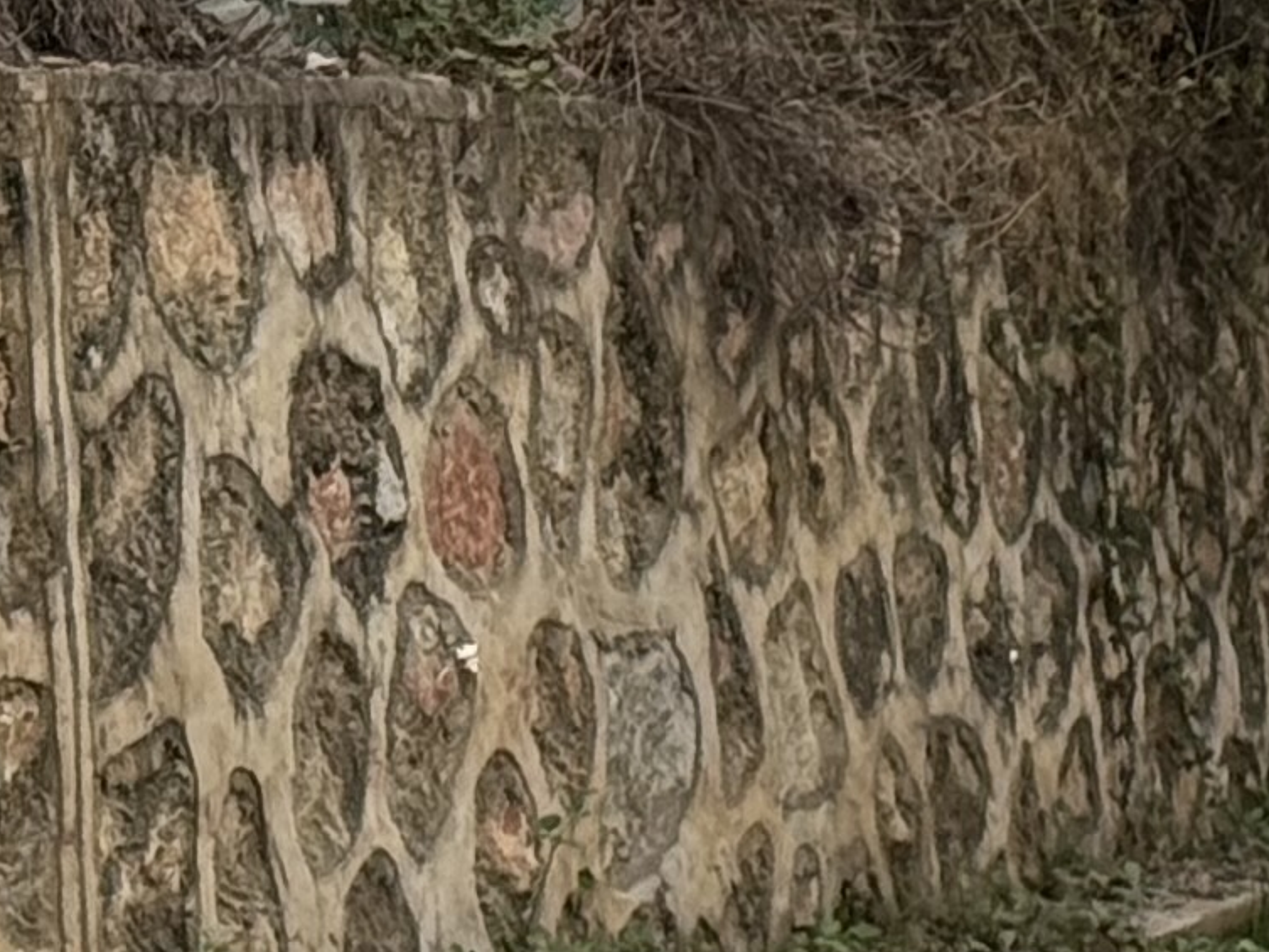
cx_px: 3039
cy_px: 901
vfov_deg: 5.8
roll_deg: -0.6
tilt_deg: -3.3
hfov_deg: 7.2
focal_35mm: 257
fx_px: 9423
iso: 100
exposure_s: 1/1070
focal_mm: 6.76
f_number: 1.78
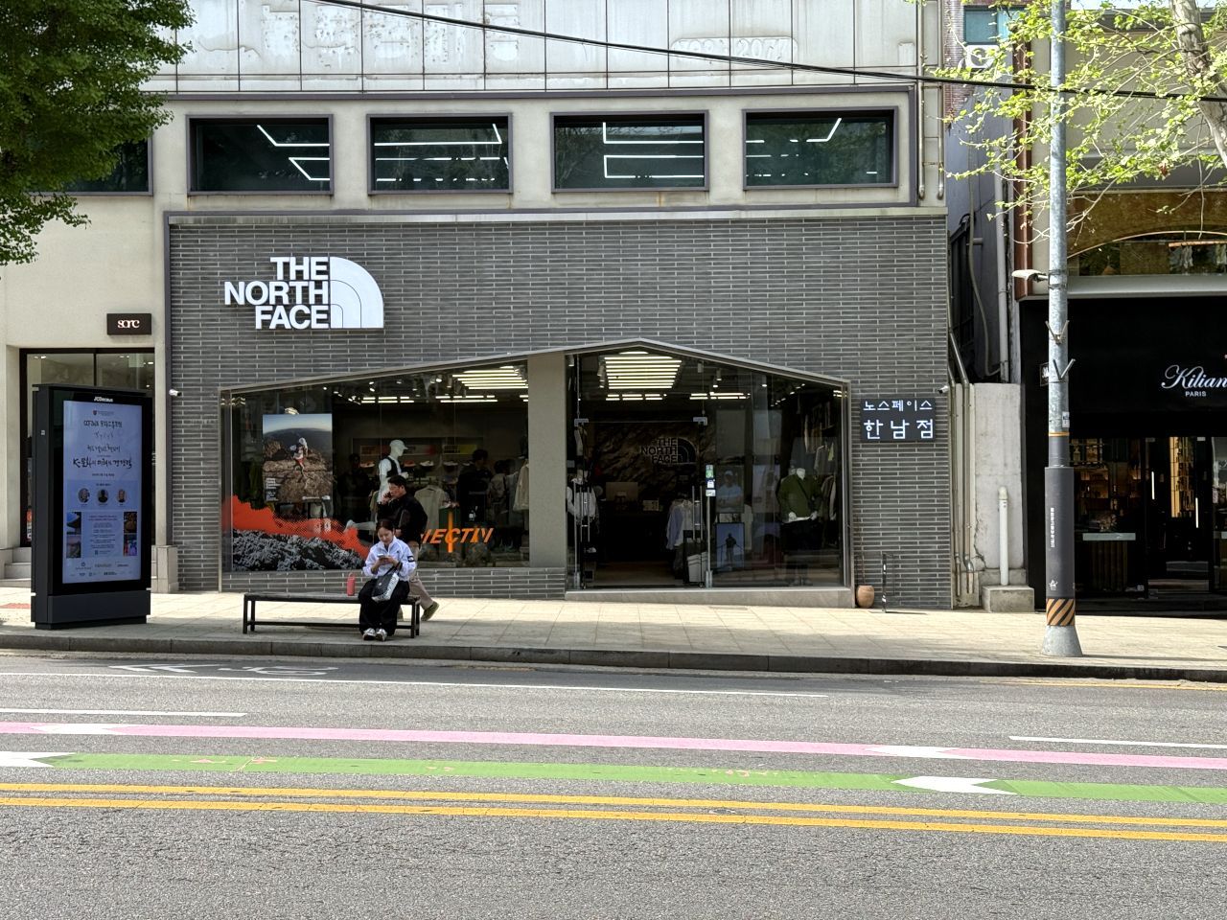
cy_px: 460
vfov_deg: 30.3
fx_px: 1701
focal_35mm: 48
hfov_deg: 39.7
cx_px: 614
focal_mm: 6.76
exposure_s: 1/1980
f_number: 1.78
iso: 64
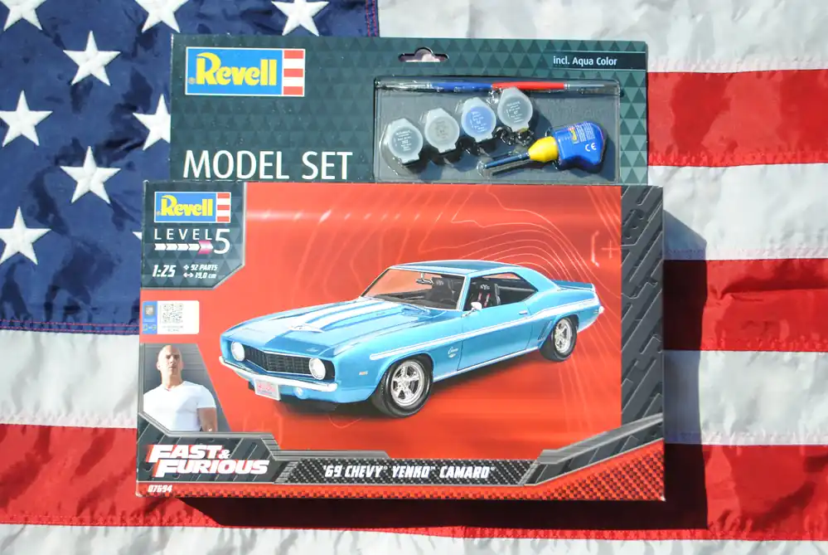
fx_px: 1175
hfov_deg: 38.8
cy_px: 278
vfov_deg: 26.6
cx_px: 414
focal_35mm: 51
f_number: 6.3
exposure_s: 1/640
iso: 100
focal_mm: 34
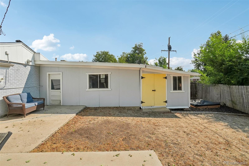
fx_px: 104
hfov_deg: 100.4
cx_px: 124
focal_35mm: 15
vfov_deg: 77.3
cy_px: 83
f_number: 8
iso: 400
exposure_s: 1/2000
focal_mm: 10
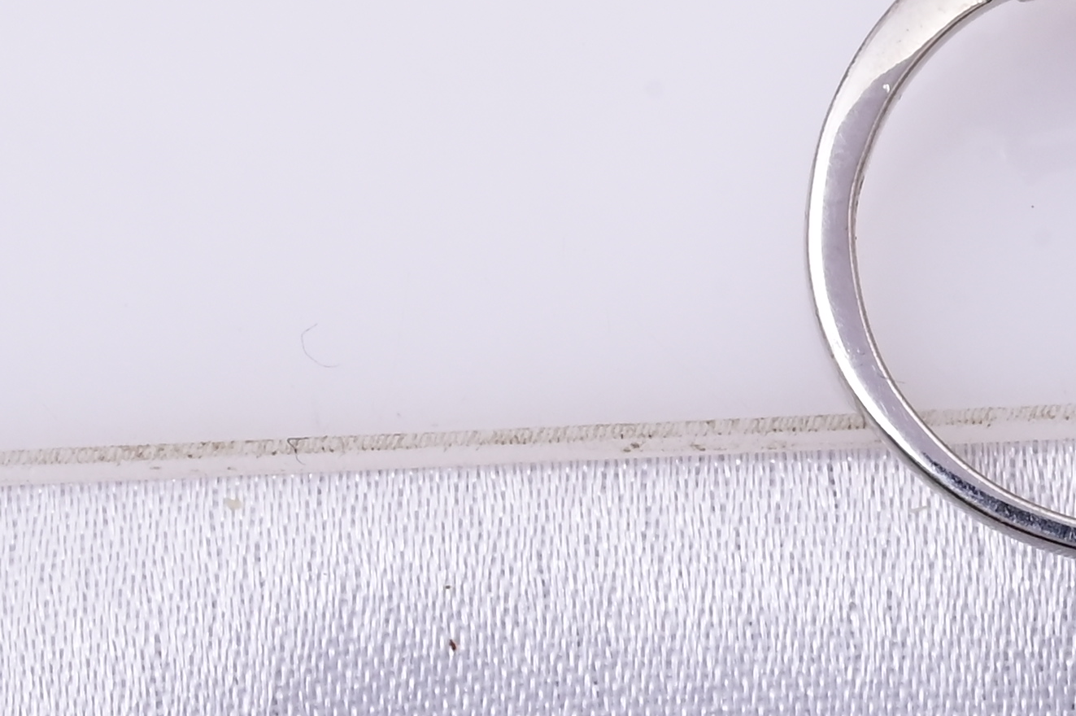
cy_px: 69
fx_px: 9557
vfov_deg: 4.3
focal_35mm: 320
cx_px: 1152
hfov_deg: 6.4
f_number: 20
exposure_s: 1/80
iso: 640
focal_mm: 70
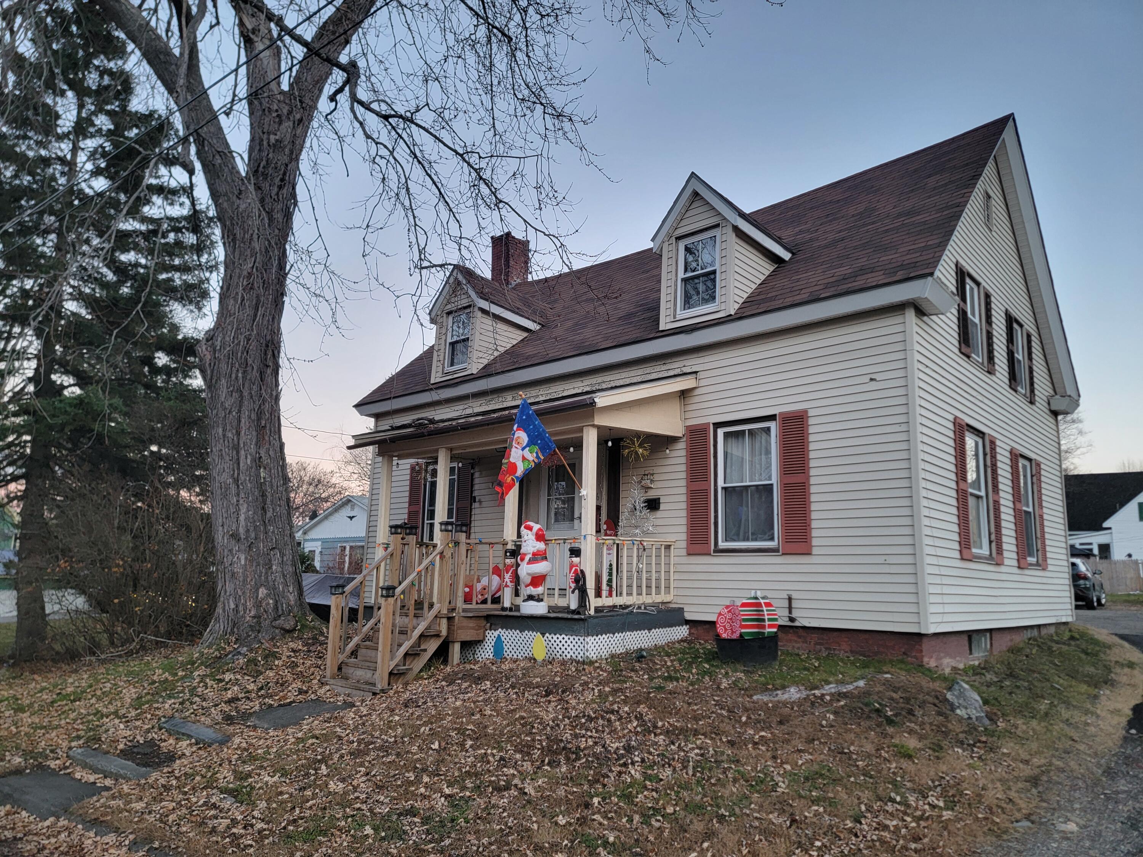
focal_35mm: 24
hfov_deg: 71.6
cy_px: 428
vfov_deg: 56.8
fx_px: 792
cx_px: 572
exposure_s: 1/120
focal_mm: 6.7
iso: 125
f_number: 1.8
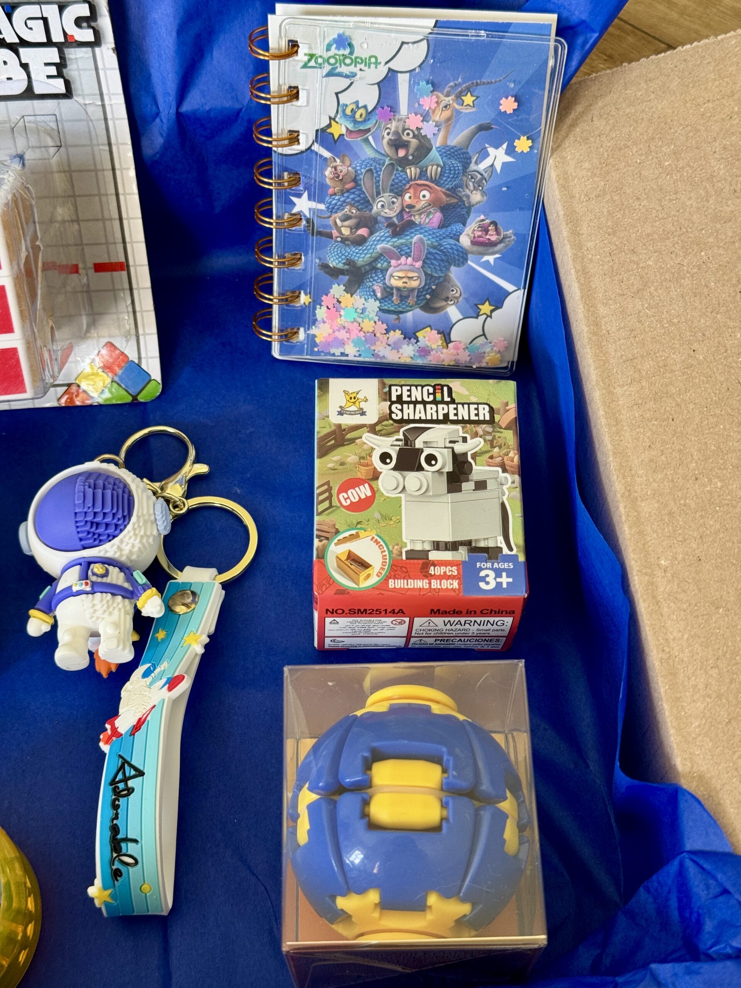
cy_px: 494
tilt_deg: -62.6
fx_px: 1370
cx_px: 370
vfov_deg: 39.7
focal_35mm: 48
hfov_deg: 30.3
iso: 100
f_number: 1.78
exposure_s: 1/78
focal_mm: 6.76
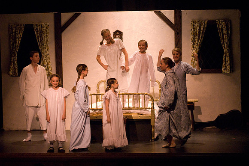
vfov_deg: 9.7
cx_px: 124
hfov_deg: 14.4
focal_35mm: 142
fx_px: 987
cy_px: 83
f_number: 2.8
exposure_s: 1/125
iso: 1600
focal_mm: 95
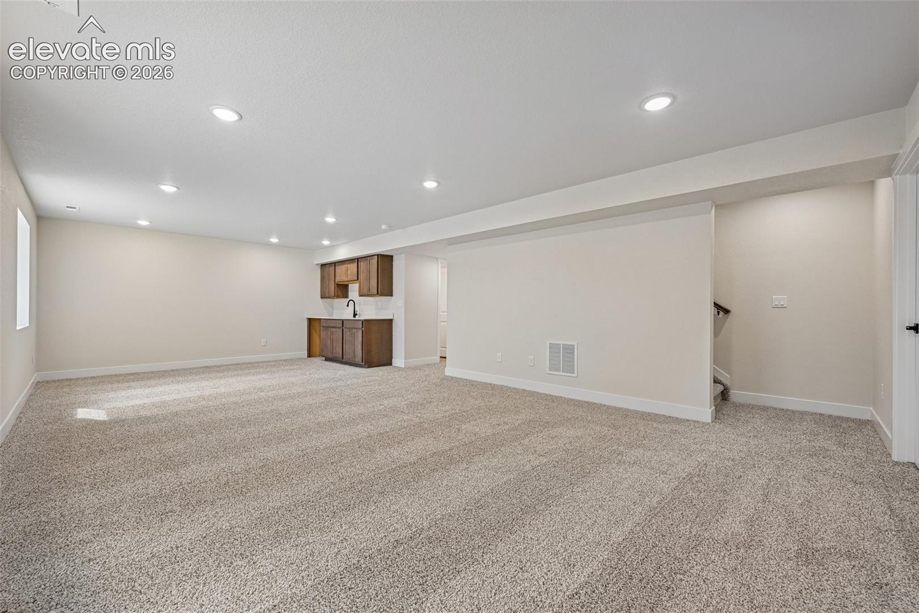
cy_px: 306
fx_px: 357
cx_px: 460
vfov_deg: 81.2
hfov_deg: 104.3
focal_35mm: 14
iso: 320
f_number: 9
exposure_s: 1/15
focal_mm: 14
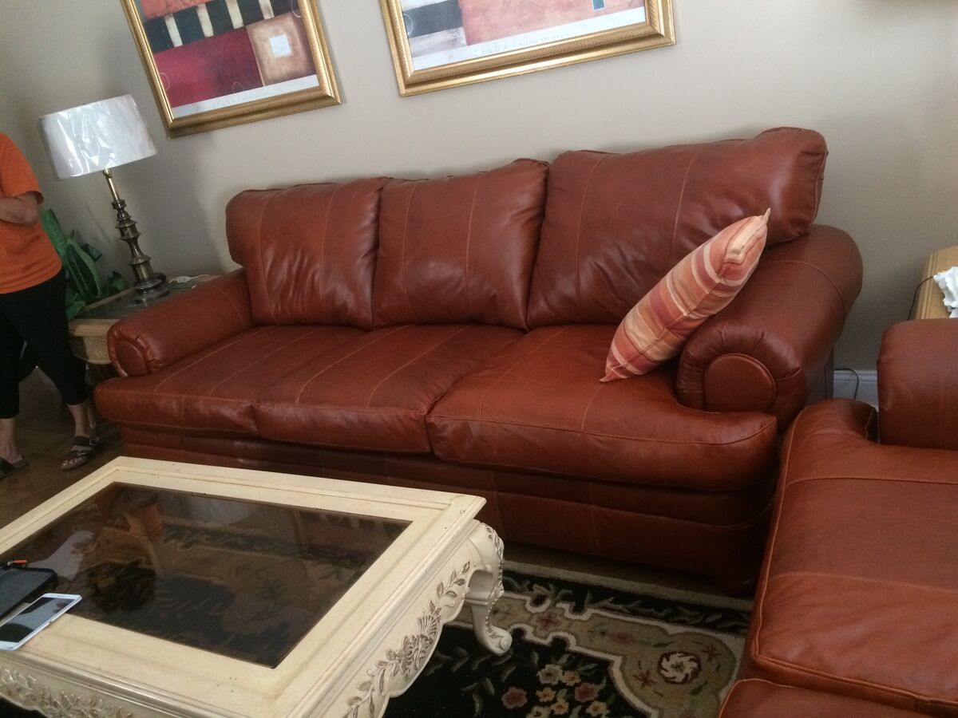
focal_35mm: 29
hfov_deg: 61.7
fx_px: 803
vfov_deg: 48.2
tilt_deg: -21.9
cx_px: 479
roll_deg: +12.2
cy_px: 359
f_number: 2.2
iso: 250
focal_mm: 4.15
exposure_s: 1/30
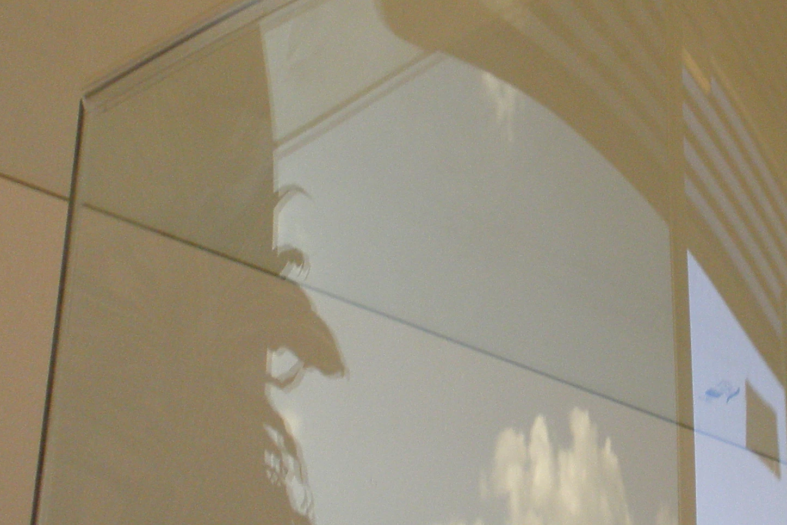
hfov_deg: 20.6
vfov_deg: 14.1
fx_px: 2121
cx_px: 705
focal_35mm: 97
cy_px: 181
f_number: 3.5
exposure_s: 1/30
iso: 125
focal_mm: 6.6
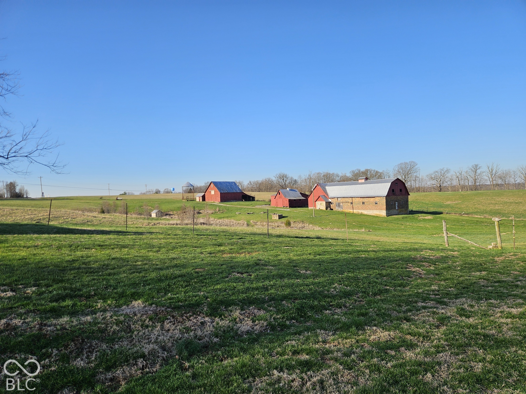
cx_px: 263
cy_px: 197
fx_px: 349
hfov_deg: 73.9
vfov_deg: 58.9
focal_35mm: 23
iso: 25
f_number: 1.8
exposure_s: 1/1780
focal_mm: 5.4
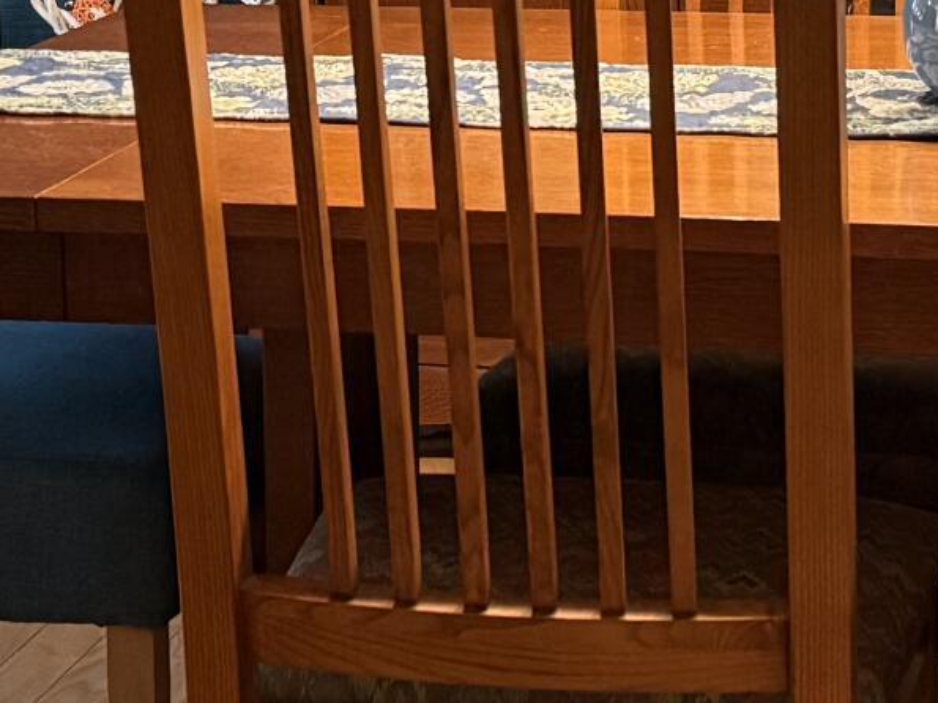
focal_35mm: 121
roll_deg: +0.9
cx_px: 536
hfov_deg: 16.3
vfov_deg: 12.2
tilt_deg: -7.2
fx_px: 3278
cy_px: 93
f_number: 1.78
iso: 640
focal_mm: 6.76
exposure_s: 1/60
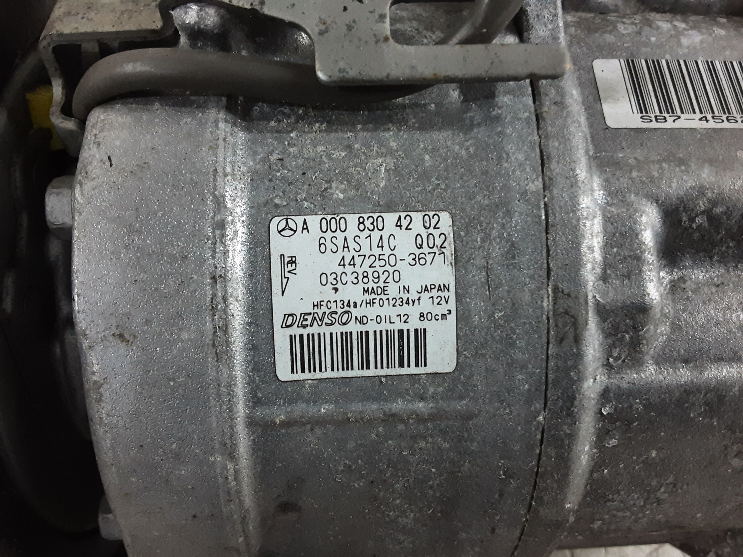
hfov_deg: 65.3
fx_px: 580
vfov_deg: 51.4
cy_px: 278
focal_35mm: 27
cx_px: 372
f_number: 1.9
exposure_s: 1/33
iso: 160
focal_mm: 2.91
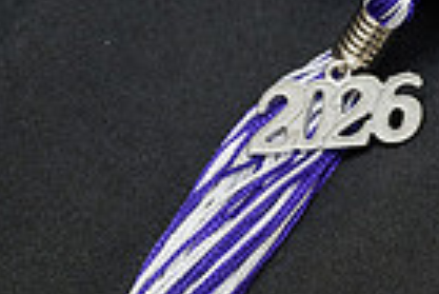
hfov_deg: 8.0
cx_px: 846
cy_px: -173
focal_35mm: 247
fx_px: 3015
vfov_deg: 5.5
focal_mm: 57
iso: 1250
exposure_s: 1/160
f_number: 6.3
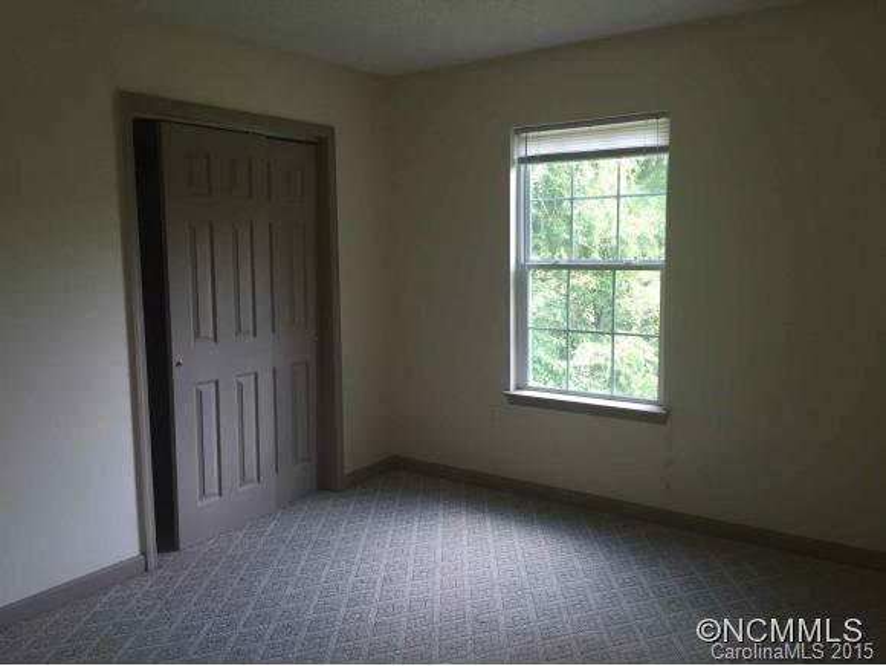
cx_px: 443
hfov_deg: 61.6
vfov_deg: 48.3
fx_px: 743
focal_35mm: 29
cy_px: 333
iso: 32
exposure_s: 1/30
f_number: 2.2
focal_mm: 4.15
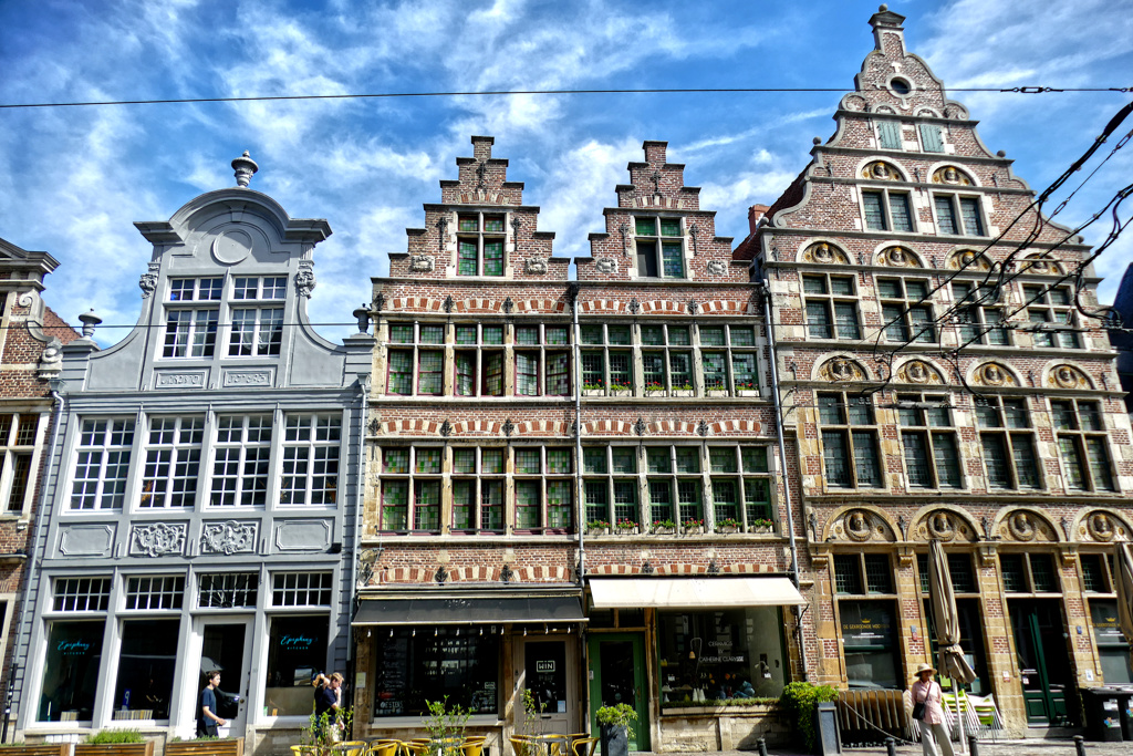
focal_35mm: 25
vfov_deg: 51.3
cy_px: 378
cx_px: 566
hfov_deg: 71.5
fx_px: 787
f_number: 2.8
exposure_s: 1/1600
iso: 125
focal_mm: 9.1
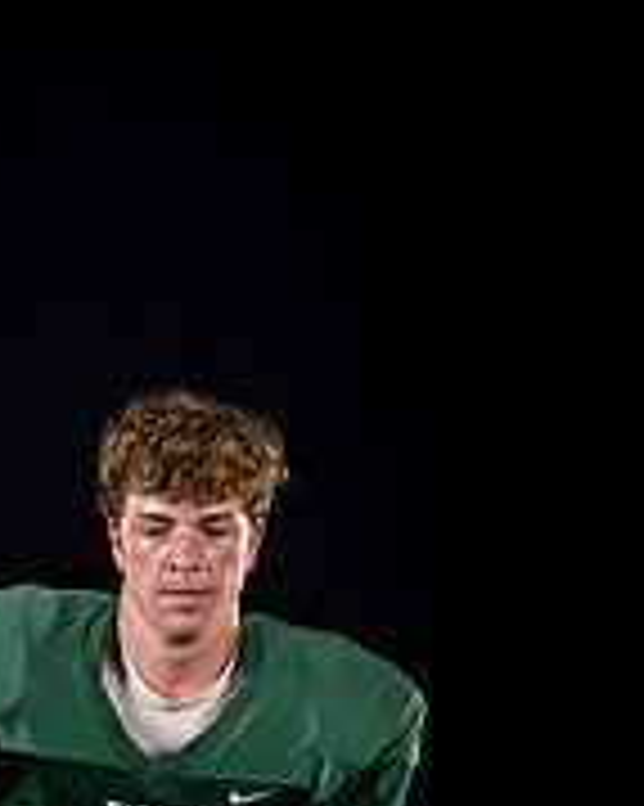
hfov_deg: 6.0
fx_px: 6176
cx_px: 171
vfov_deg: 7.4
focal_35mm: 259
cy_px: 991
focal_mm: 110
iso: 200
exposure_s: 1/160
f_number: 4
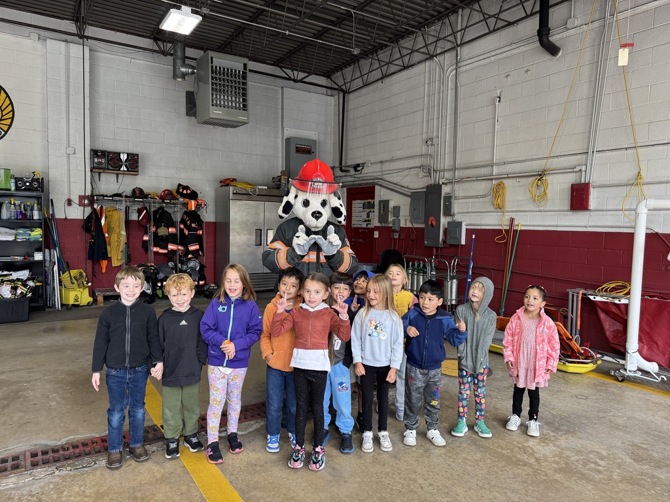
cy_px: 251
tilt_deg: -4.7
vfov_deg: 56.8
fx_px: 465
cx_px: 335
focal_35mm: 24
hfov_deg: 71.6
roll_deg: -0.8
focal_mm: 6.76
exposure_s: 1/60
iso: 125
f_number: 1.78
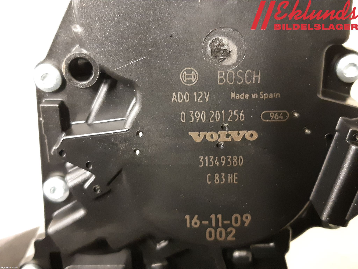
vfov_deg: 53.1
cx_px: 179
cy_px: 134
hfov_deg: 67.3
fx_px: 269
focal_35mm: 26
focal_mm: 3.93
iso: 640
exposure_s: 1/17
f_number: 1.7
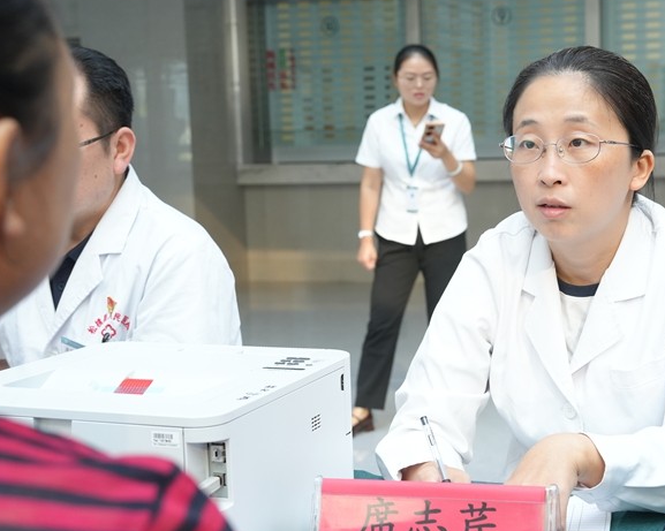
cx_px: 443
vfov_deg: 25.4
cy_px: 284
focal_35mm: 60
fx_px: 1180
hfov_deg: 31.2
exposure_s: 1/99.2
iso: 1000
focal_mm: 36
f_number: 5
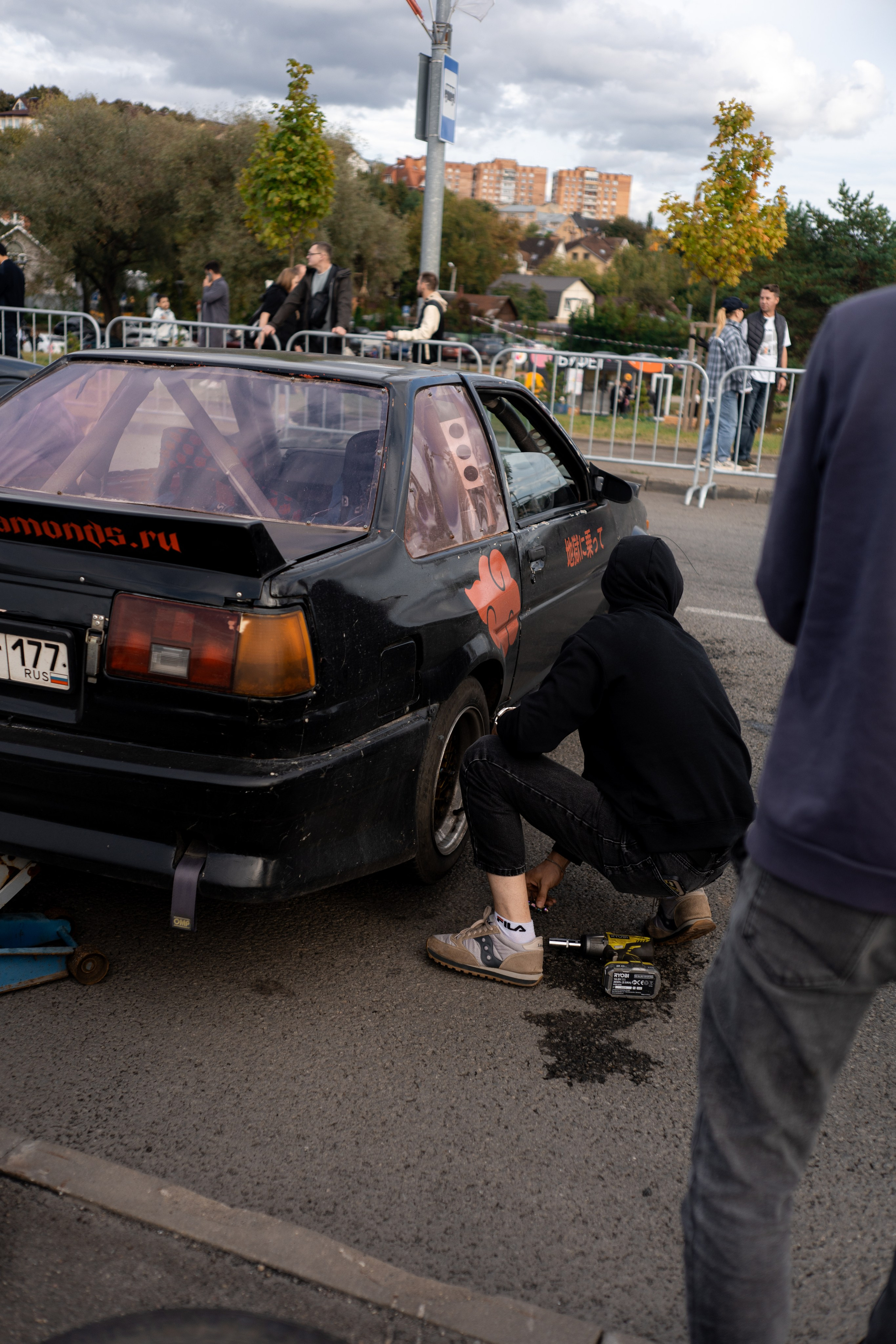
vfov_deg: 54.4
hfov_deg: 37.9
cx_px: 448
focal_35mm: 35
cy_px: 672
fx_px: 1307
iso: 100
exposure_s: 1/800
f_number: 2.5
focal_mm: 35
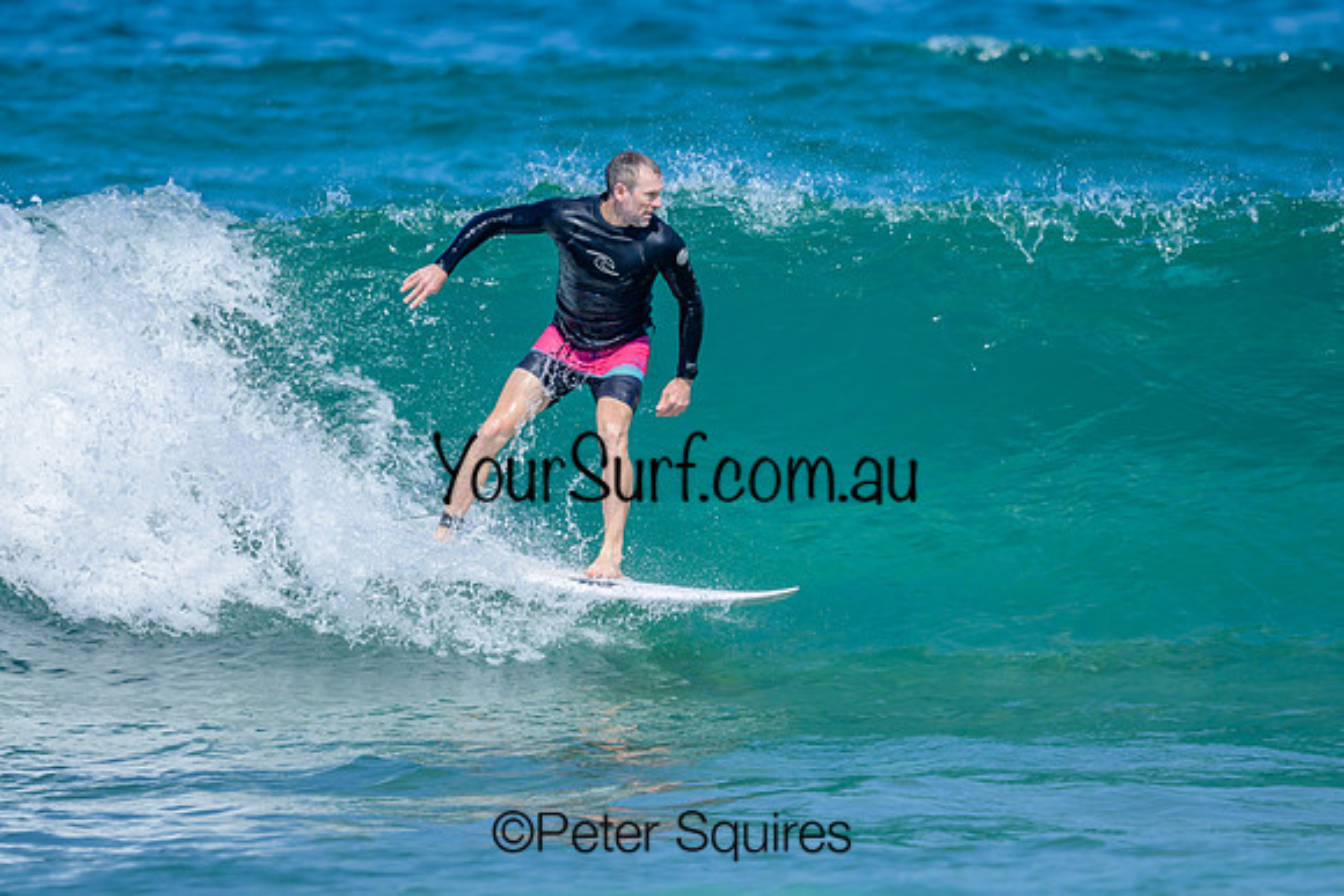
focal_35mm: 1095
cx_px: 671
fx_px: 40895
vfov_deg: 1.3
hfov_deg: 1.9
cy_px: 381
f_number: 6.3
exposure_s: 1/2500
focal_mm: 800
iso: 360
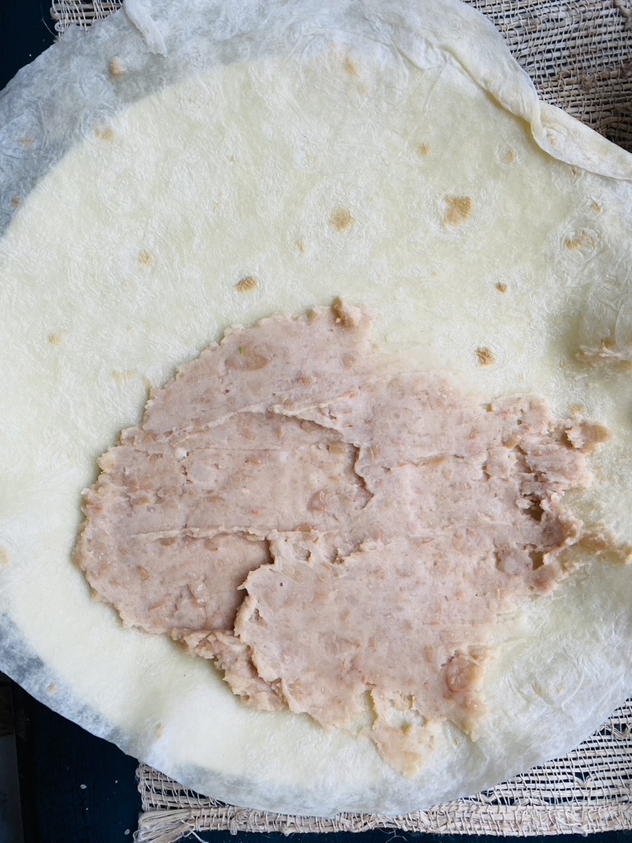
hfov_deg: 53.1
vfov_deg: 67.3
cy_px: 422
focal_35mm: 26
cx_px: 316
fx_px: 633
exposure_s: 1/121
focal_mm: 4.25
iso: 80
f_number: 1.8
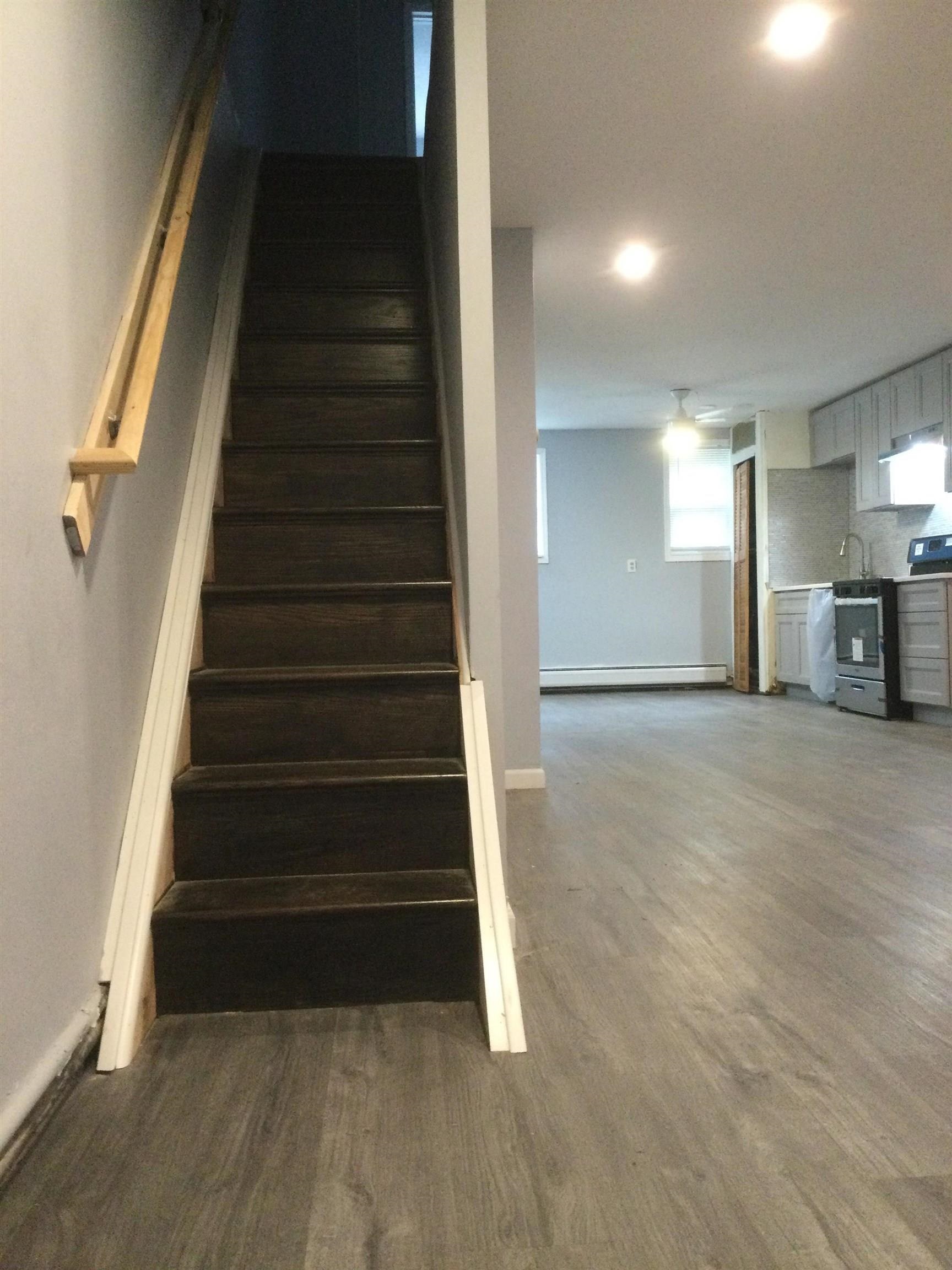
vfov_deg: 58.4
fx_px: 1137
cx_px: 476
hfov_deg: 45.4
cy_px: 635
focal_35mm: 31
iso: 200
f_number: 2.4
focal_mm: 3.3
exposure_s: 1/24
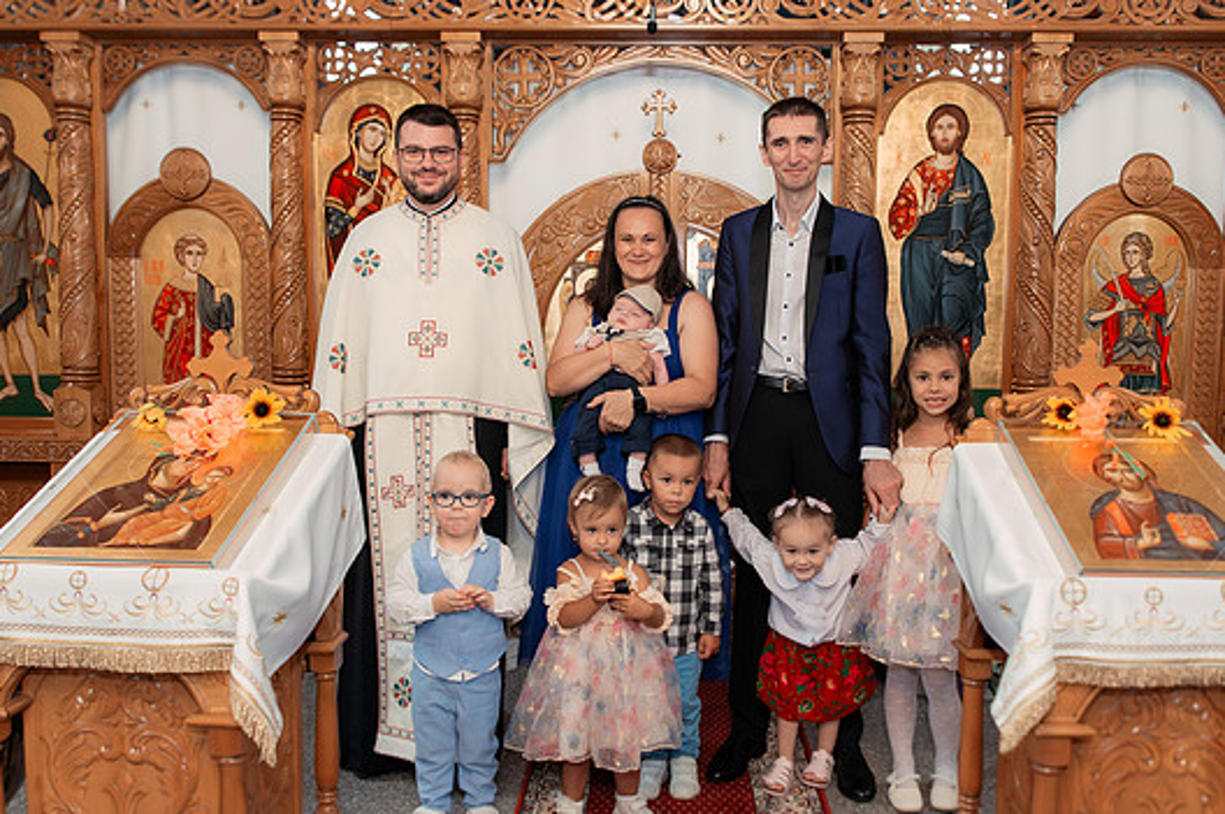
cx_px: 632
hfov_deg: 58.7
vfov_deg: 41.0
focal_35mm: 32
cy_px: 374
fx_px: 1088
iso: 2500
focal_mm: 24
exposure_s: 1/250
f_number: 3.5
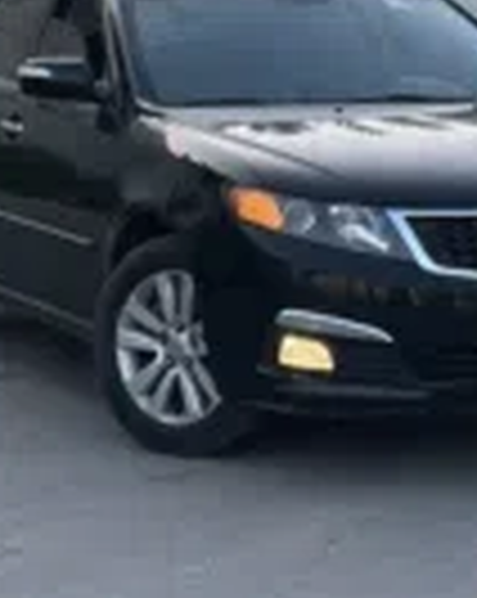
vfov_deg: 13.2
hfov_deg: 10.9
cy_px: -198
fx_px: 2494
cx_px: 176
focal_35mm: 141
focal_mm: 6.86
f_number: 1.78
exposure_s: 1/1062
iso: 80
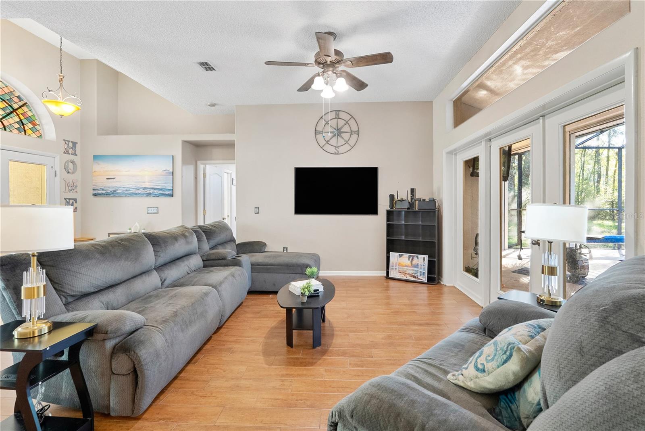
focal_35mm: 16
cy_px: 216
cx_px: 322
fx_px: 296
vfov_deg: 72.1
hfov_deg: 95.0
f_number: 9
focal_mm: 16.5
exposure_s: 1/5
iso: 2000
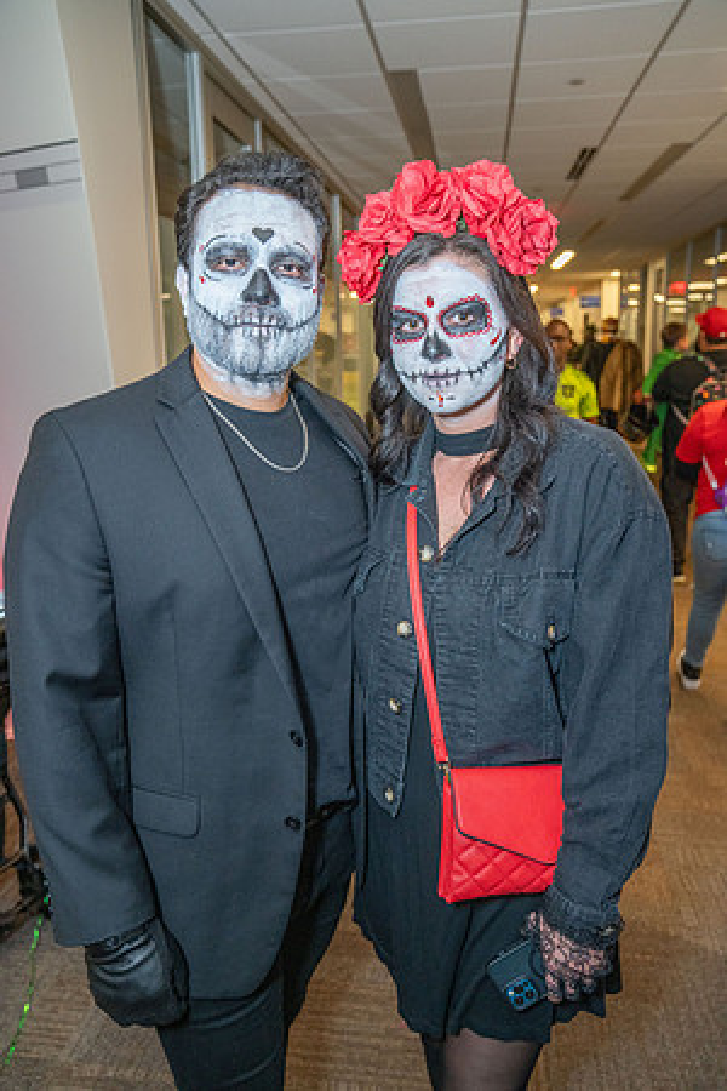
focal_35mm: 28
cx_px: 364
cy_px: 546
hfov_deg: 46.4
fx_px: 848
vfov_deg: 65.5
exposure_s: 1/160
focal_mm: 28
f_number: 4
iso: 2500
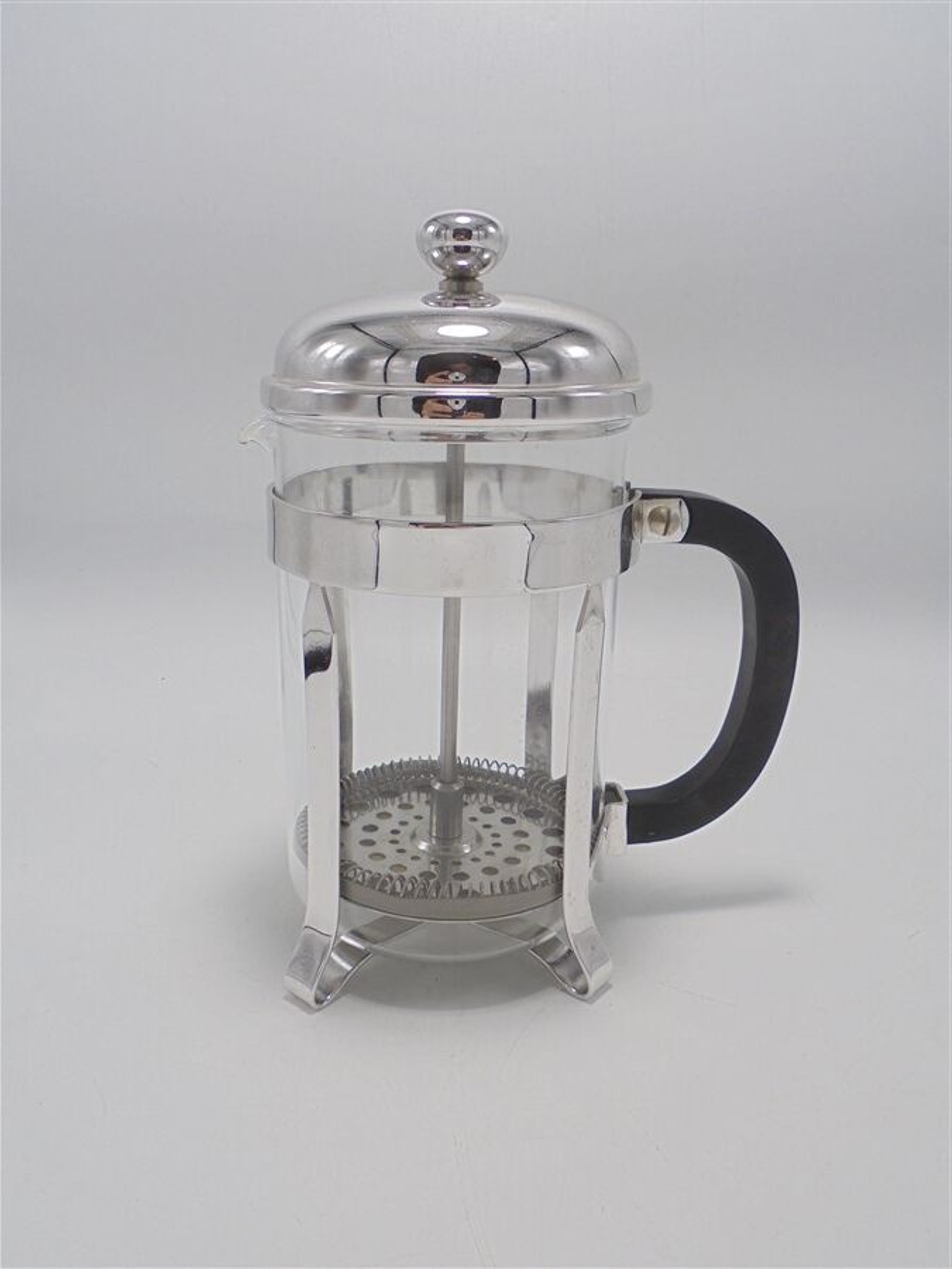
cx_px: 476
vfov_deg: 61.7
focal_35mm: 29
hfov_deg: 48.2
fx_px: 1063
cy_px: 634
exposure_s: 1/100
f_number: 3.7
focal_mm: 5.3
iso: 100
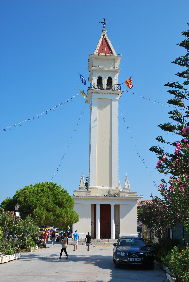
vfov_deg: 49.5
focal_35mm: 39
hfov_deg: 34.3
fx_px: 306
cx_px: 94
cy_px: 141
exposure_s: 1/250
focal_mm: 26
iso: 100
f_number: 8
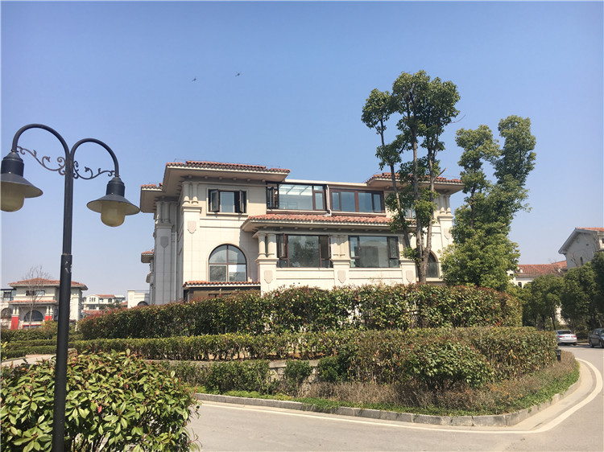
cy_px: 226
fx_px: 506
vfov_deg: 48.2
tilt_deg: +9.6
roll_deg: +2.5
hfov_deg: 61.7
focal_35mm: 29
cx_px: 302
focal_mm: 4.15
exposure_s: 1/1399
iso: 25
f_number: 2.2
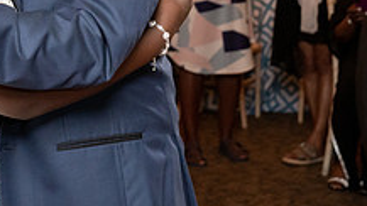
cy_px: -45
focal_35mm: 155
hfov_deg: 13.7
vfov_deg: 7.8
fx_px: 1508
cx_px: -7
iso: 4000
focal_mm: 55
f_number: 5.6
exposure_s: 1/200
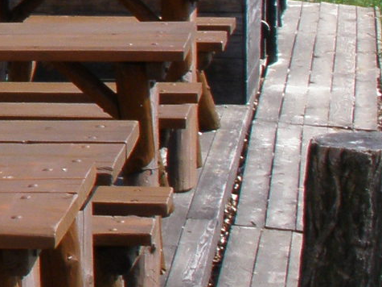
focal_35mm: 194
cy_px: -189
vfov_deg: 7.5
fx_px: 2140
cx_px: -558
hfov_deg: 9.1
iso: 80
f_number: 5.6
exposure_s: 1/250
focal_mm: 6.3
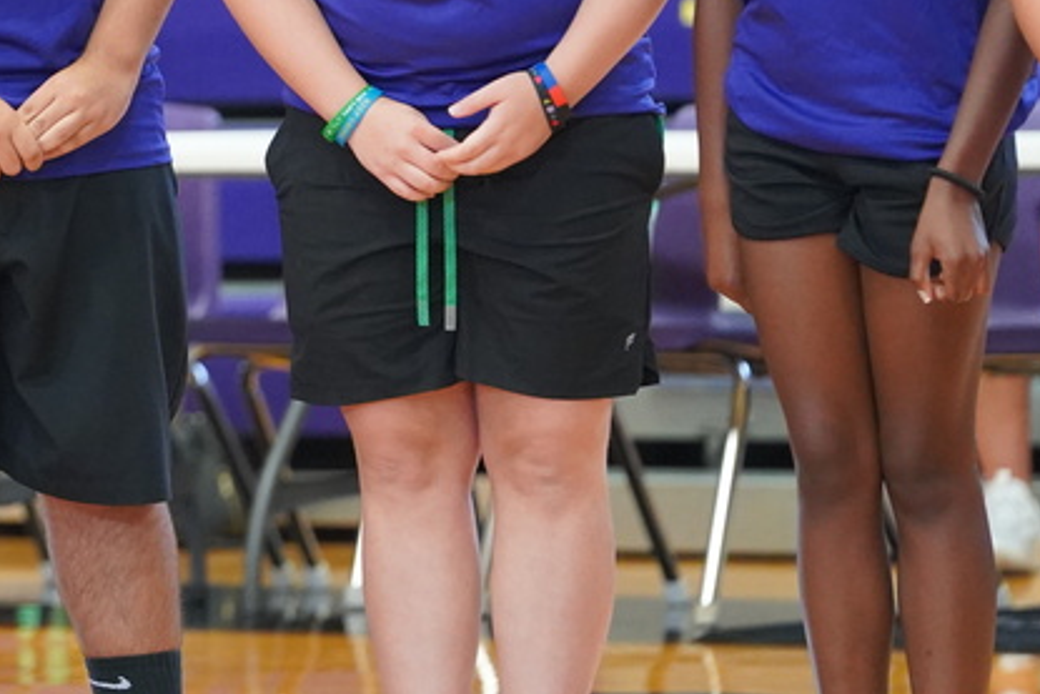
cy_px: -94
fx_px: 14131
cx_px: -90
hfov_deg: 4.2
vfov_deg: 2.8
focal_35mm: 489
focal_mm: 198
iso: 6400
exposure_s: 1/200
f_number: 4
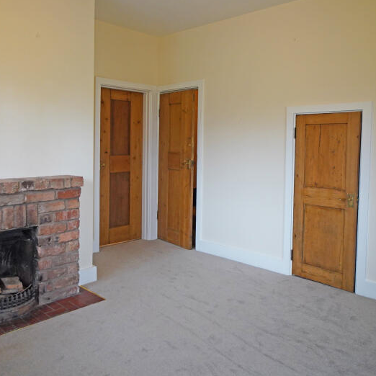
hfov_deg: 53.9
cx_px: 168
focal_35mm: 30
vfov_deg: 53.8
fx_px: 369
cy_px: 157
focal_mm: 18
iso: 1600
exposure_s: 1/160
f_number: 3.2
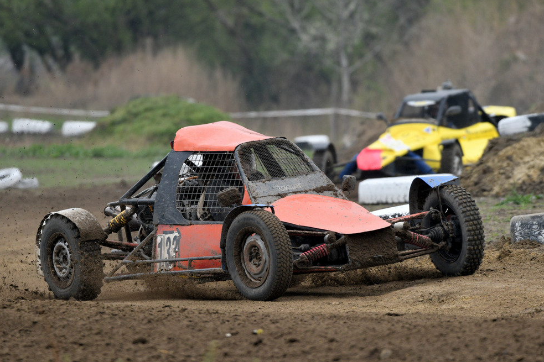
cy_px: 178
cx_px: 280
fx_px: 7085
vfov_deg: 2.9
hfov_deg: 4.4
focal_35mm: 469
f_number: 4.5
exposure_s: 1/2000
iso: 400
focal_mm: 300
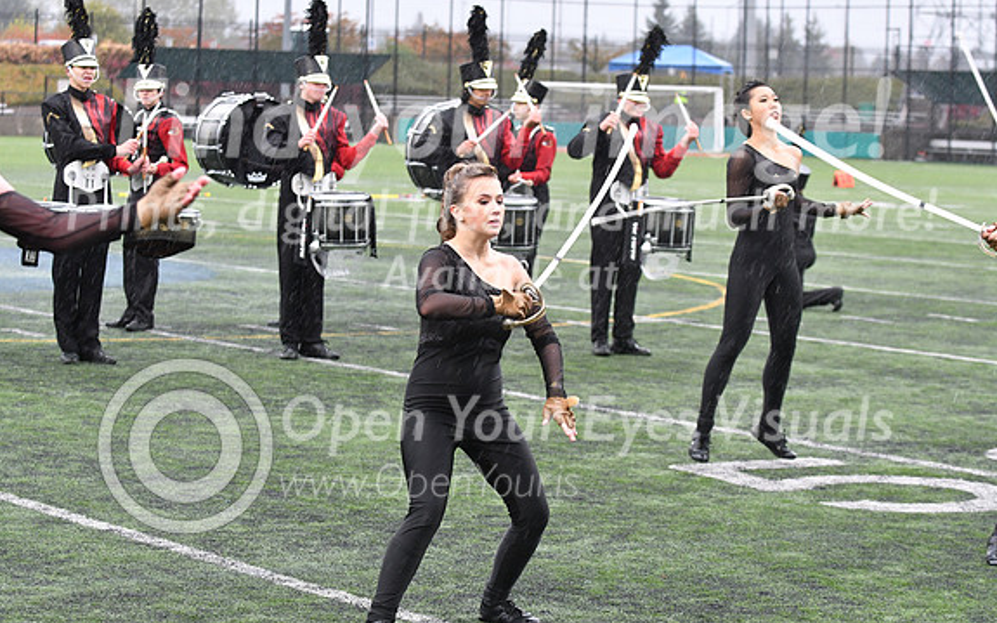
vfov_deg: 12.1
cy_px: 303
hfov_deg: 19.3
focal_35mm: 108
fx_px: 2934
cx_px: 501
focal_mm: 70
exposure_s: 1/320
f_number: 4
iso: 1000
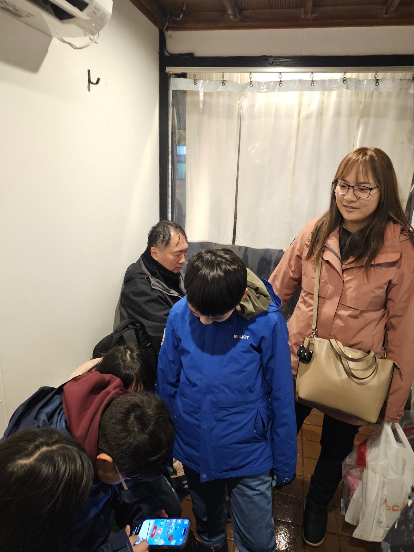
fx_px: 367
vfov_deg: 73.9
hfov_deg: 58.9
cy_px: 276
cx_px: 207
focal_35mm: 23
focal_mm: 6.3
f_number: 1.7
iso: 640
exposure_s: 1/40
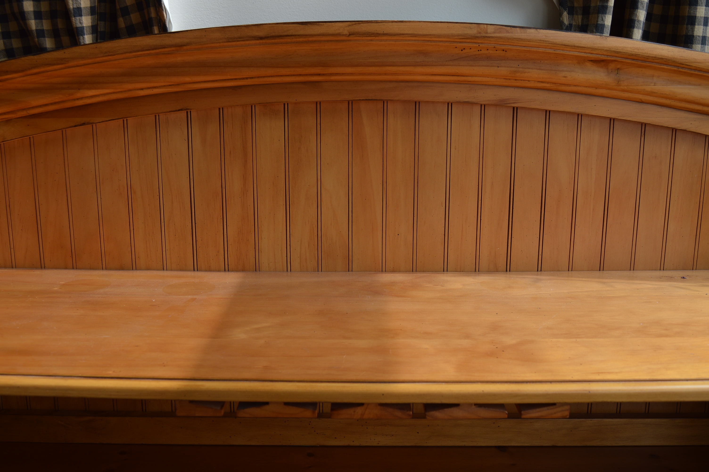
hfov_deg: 53.2
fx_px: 708
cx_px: 354
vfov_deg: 36.8
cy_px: 236
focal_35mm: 36
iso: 100
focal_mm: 24
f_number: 5.6
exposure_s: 1/100
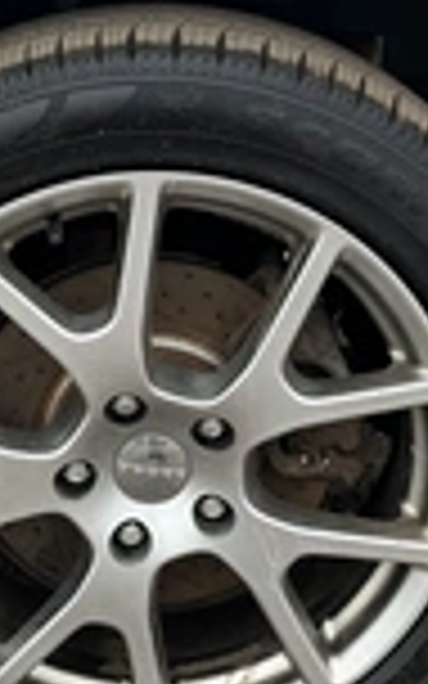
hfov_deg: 16.7
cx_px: 149
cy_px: 378
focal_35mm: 78
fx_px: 1456
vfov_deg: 26.5
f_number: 1.8
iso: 25
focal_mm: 3
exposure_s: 1/749
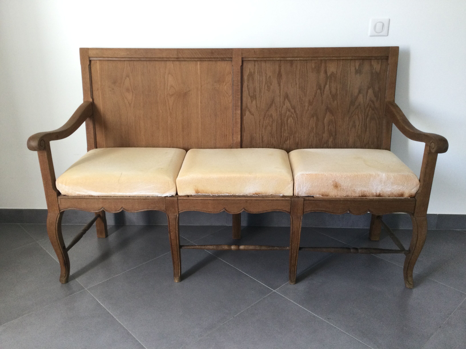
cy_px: 174
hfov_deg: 58.4
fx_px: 417
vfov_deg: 45.4
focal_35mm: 31
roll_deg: -0.1
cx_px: 233
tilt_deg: -20.4
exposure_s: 1/33
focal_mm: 3.3
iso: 50
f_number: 2.4
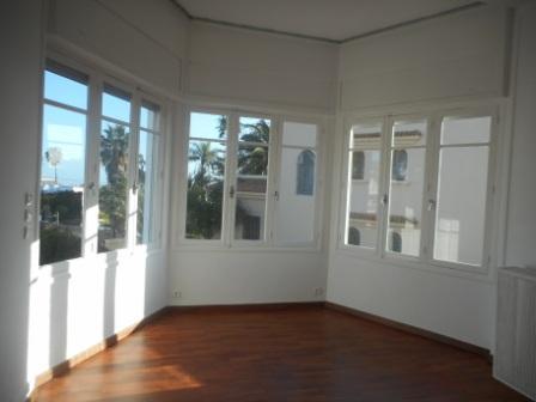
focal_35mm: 25
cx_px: 268
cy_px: 201
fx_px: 387
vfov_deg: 54.9
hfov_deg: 69.4
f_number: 3.7
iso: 80
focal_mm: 4.5
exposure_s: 1/250
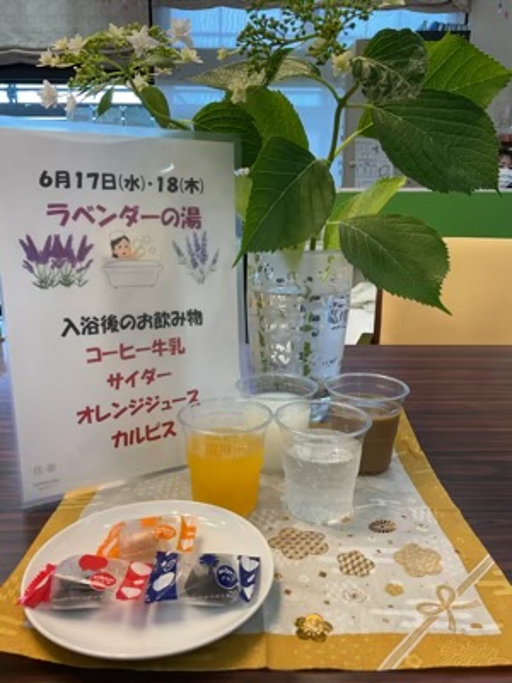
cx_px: 256
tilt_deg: -13.6
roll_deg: +0.1
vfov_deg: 61.7
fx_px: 572
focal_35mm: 29
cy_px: 342
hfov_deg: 48.2
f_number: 1.8
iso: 64
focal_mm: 3
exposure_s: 1/100
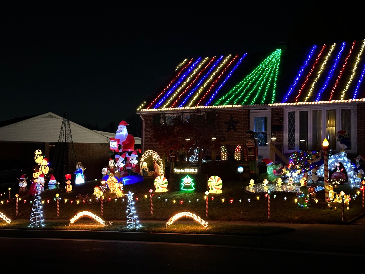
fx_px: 506
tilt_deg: +1.7
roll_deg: -0.7
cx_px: 182
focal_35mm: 48
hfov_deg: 39.7
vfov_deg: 30.3
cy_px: 137
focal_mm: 6.86
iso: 1000
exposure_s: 1/15
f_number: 1.78
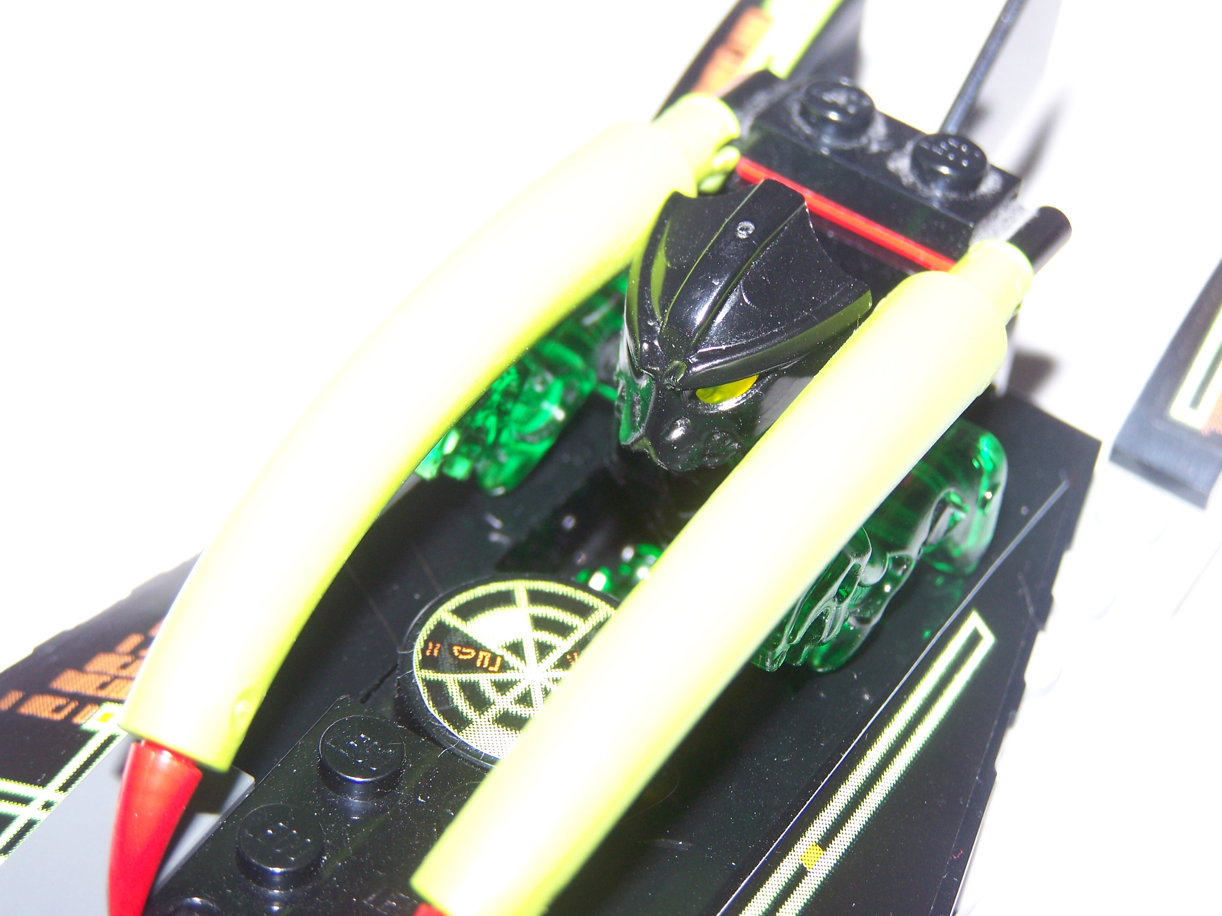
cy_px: 458
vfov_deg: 14.1
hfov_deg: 18.7
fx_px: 3707
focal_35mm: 105
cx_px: 611
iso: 80
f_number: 3.2
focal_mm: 17.5
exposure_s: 1/100
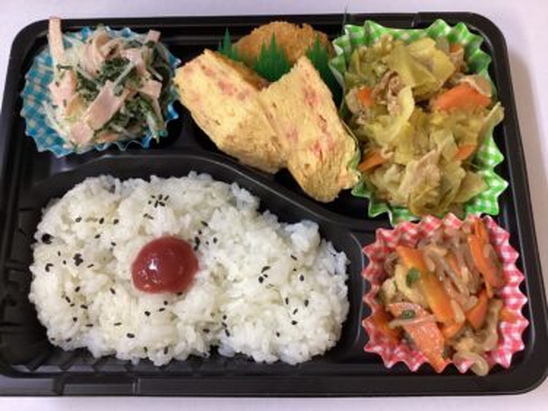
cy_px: 206
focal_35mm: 31
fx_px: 491
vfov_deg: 45.4
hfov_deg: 58.4
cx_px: 274
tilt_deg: -74.4
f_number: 2.4
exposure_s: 1/50
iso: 200
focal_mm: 3.3
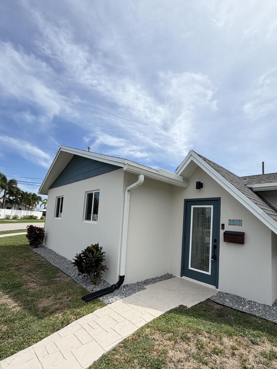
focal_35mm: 17
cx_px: 145
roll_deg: -3.6
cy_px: 207
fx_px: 181
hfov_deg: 74.7
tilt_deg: +4.7
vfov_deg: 90.6
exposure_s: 1/970
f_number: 2.2
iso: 20
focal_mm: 2.22
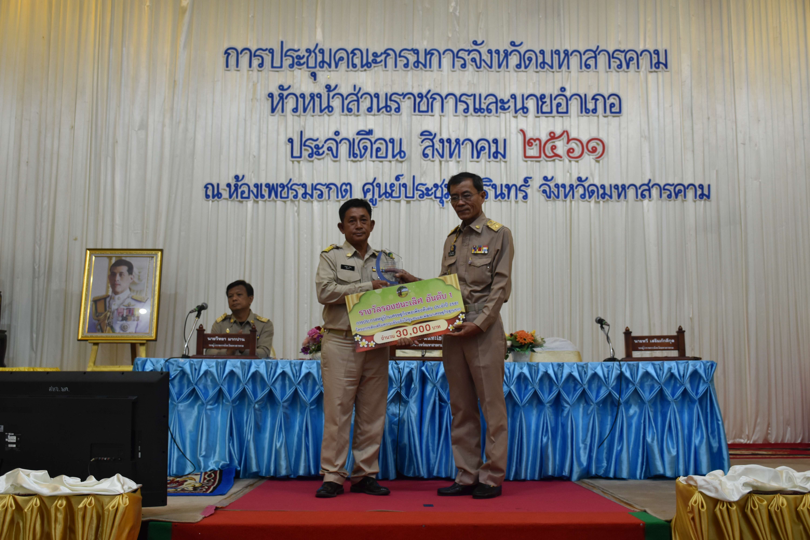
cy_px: 270
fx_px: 911
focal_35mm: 40
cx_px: 405
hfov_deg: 47.9
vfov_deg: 33.0
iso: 800
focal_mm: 27
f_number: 4
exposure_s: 1/50
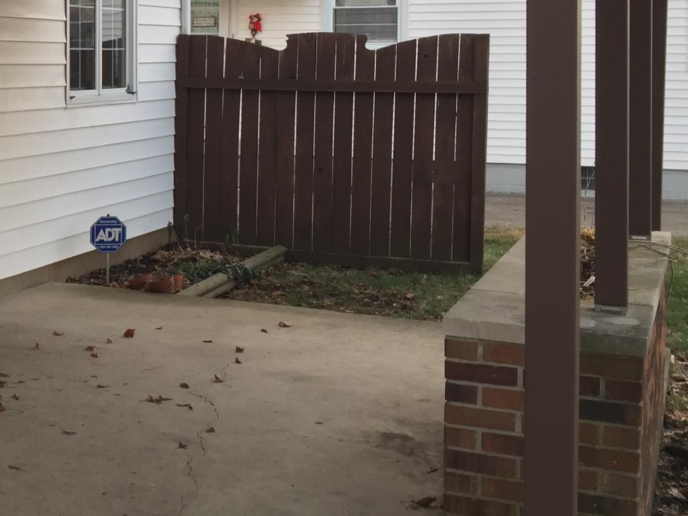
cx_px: -76
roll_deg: +0.7
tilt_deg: -3.0
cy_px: 104
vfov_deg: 22.0
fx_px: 1312
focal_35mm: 66
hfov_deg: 26.9
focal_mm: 4.15
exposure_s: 1/60
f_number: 2.2
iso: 40
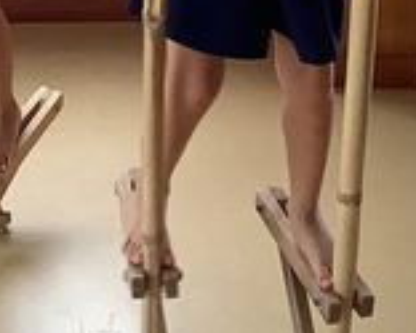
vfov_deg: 11.8
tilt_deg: -13.5
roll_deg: -0.4
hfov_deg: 15.1
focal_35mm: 126
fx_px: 1552
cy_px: -153
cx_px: 33
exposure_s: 1/100
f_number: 2.4
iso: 80
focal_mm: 3.3
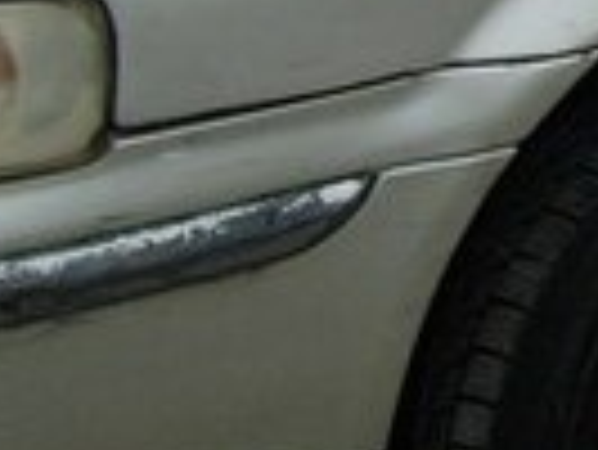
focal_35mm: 174
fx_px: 3009
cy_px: -317
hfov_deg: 10.4
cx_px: 1196
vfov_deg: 8.3
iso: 80
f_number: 7.1
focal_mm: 5.8
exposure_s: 1/125
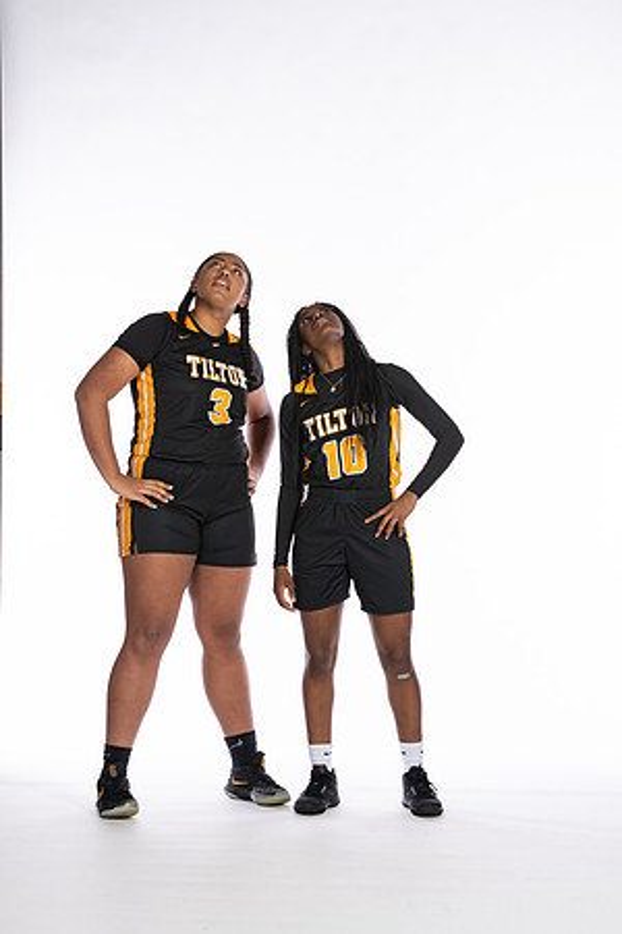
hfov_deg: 12.2
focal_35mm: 112
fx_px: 2915
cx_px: 311
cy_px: 467
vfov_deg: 18.2
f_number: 5.6
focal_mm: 75
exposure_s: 1/100
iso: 100
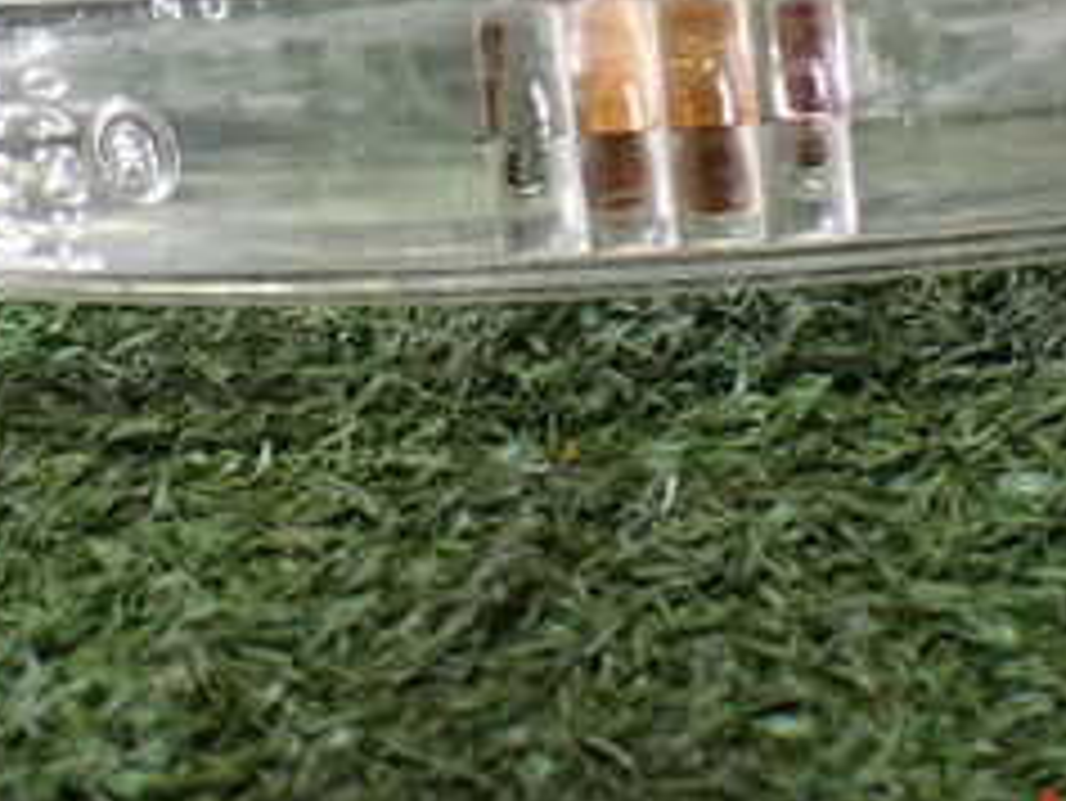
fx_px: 2342
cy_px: -122
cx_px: 706
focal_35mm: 76
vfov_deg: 18.5
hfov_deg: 25.5
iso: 800
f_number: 2.3
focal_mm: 5.4
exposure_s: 1/80
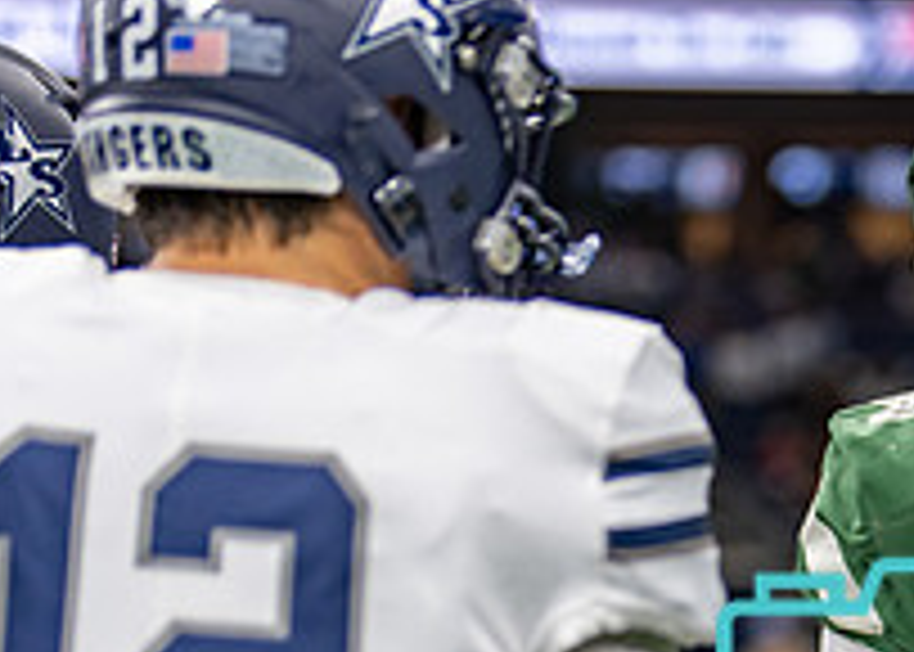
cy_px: 800
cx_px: 1071
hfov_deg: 11.8
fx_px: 4335
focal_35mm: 167
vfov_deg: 8.5
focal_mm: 50
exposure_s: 1/500
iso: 200
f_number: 1.2
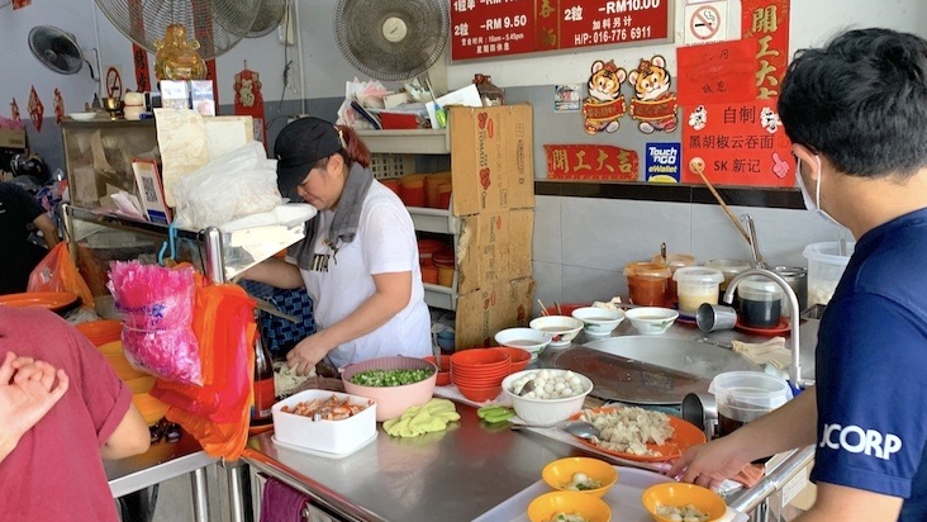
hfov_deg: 66.1
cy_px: 250
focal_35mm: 29
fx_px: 713
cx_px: 469
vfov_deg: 40.2
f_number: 1.8
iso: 80
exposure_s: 1/121
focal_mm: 4.25
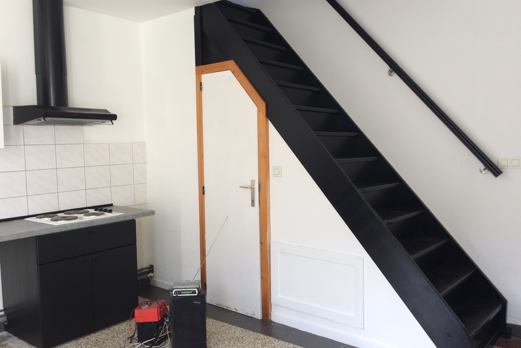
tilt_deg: -7.9
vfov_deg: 42.3
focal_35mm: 31
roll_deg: +1.2
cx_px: 259
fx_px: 449
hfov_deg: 60.3
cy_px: 172
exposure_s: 1/50
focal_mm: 4.15
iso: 40
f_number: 2.2
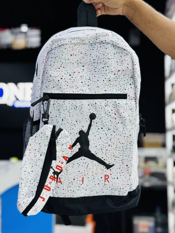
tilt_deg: +4.6
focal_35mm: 48
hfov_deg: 30.3
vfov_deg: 39.7
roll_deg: +0.1
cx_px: 88
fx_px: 323
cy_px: 116
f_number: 1.78
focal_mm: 6.76
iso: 50
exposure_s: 1/100
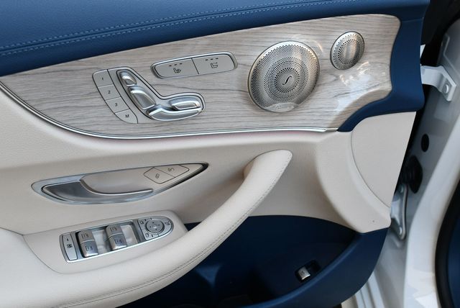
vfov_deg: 33.5
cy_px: 154
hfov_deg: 48.4
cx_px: 230
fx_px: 512
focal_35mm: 40
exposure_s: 1/250
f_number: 5
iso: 400
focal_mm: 20
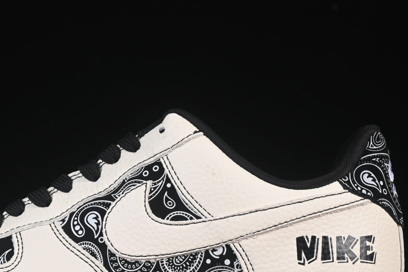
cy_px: 203
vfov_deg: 9.0
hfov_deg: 13.4
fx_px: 1734
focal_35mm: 153
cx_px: 114
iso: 160
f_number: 8
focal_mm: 50
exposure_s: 1/80
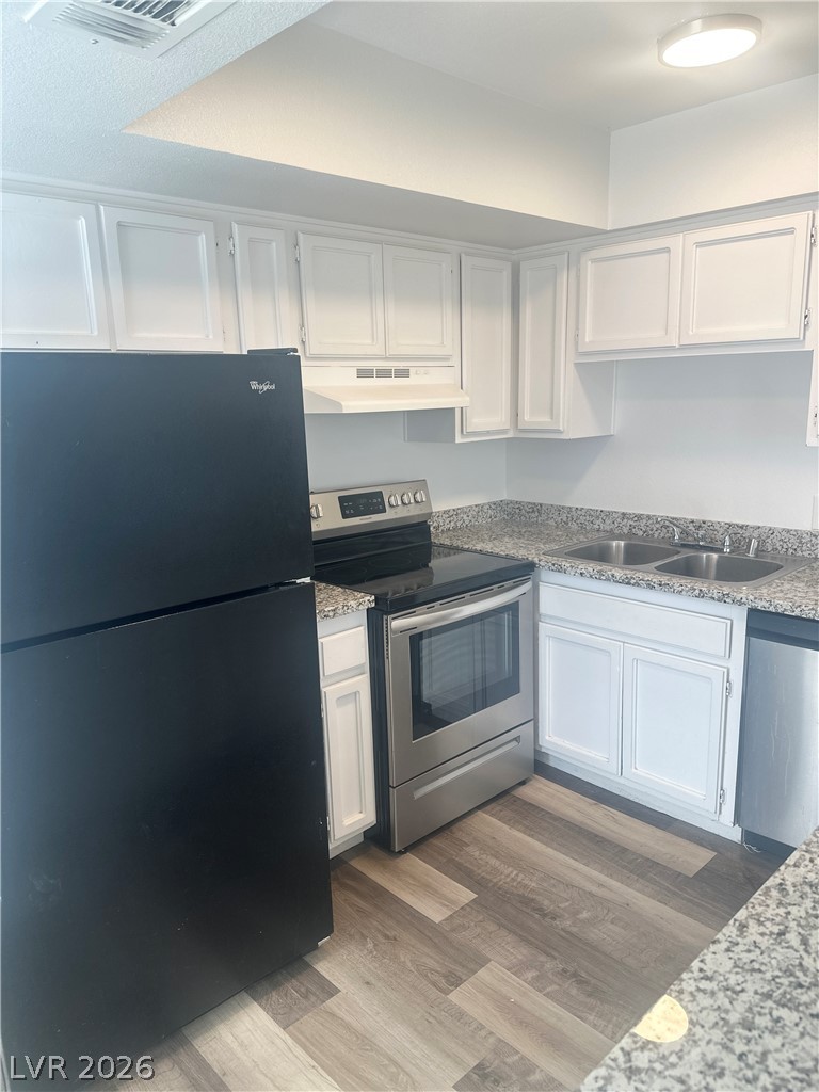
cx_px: 410
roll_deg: +2.5
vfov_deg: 71.6
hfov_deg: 56.8
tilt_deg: -10.6
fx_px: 757
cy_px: 546
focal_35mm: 24
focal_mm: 6.86
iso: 64
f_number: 1.78
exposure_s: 1/120
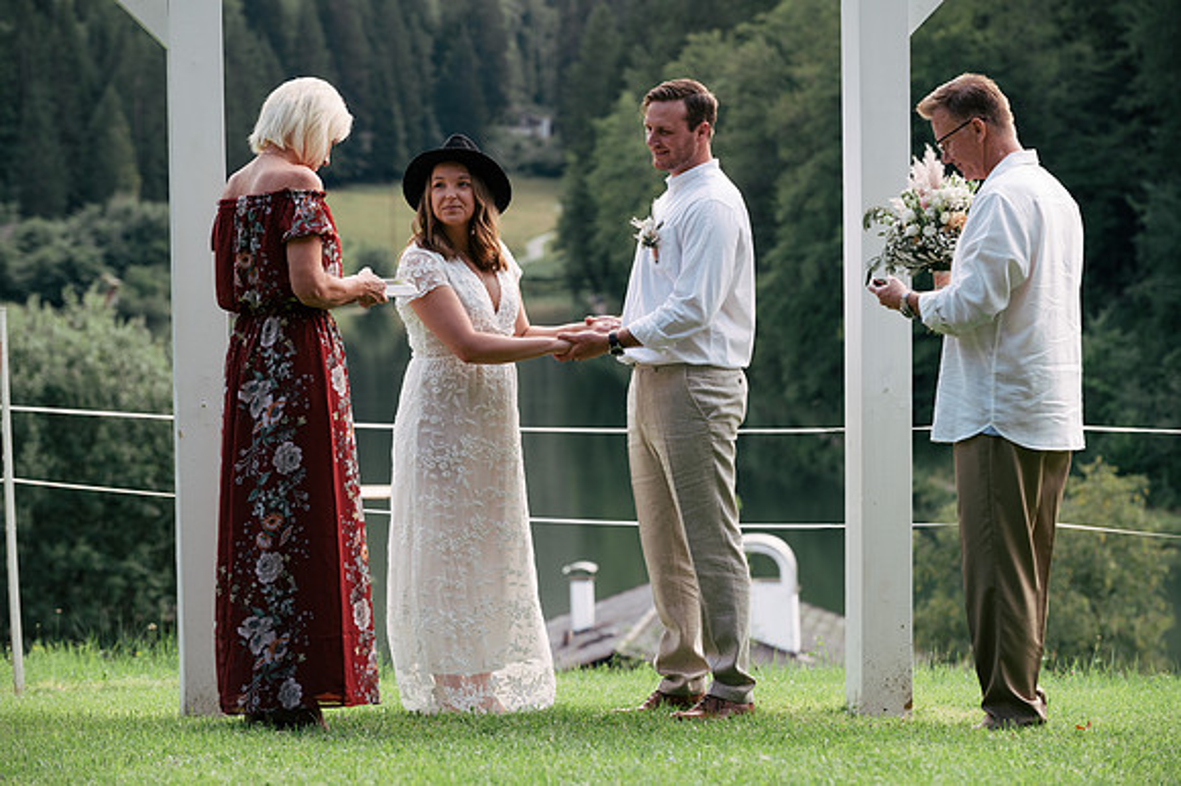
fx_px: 4262
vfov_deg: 10.5
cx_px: 590
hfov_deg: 15.8
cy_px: 393
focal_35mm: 130
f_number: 6.3
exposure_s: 1/200
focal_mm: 130
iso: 320
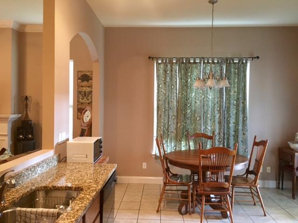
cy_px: 112
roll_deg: -1.9
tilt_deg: -0.1
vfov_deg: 48.2
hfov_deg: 61.7
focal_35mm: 29
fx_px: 250
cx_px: 149
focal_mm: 4.15
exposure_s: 1/17
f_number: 2.2
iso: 200
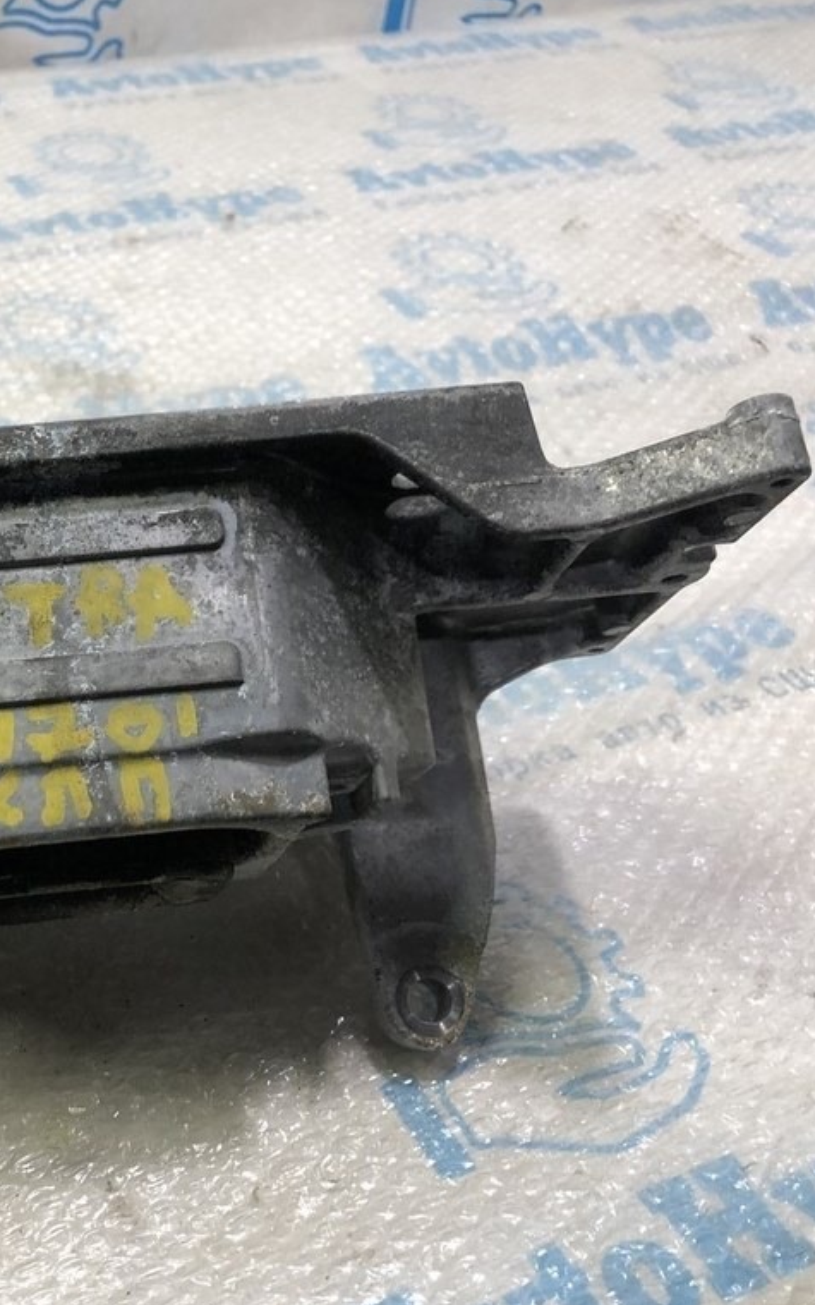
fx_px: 1422
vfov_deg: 49.3
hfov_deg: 30.6
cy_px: 654
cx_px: 81
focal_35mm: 40
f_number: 1.8
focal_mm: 4
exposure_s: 1/33
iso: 32
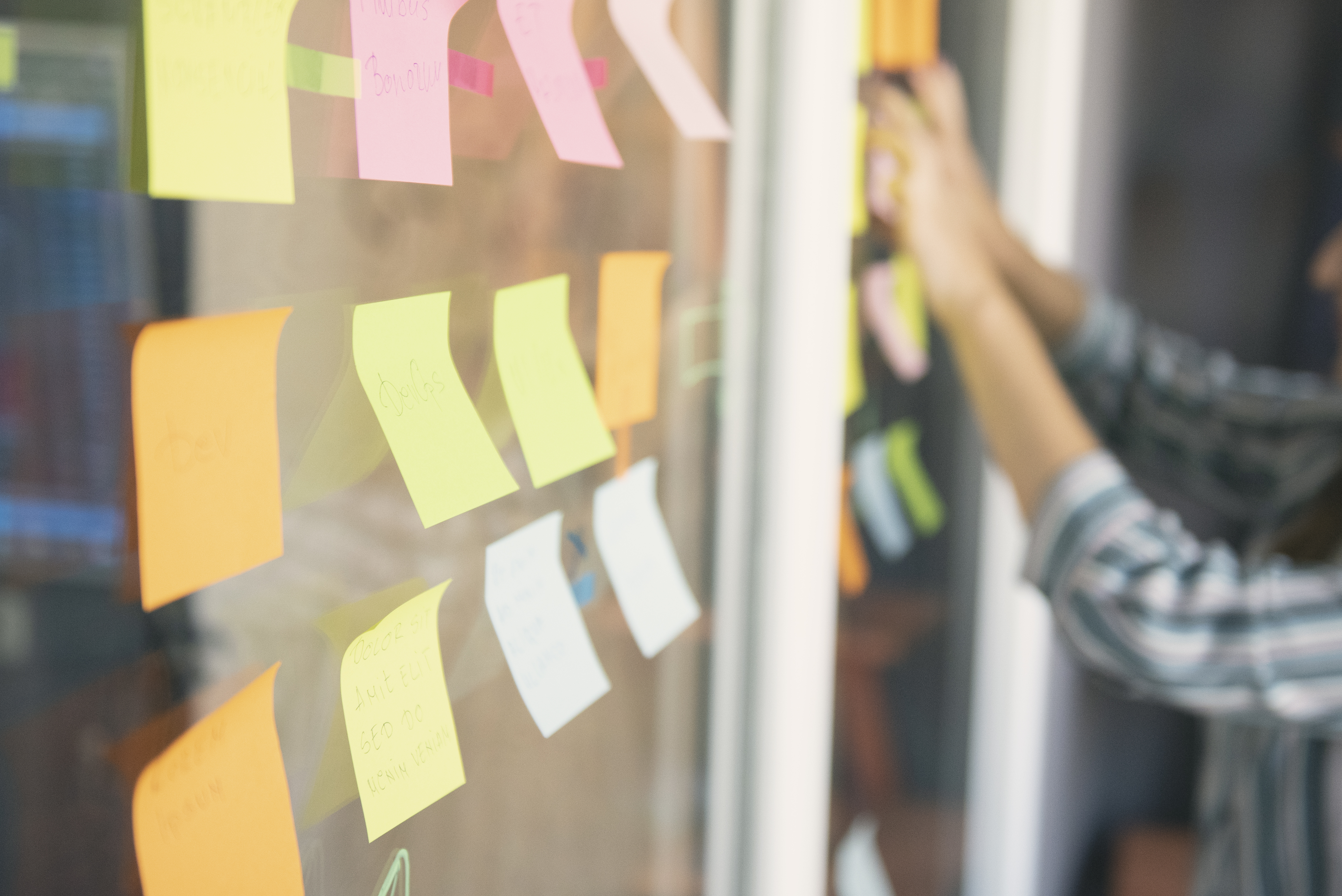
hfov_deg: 33.3
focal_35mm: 60
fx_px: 2237
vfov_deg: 22.6
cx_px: 788
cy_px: 392
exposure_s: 1/250
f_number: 2.8
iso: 1250
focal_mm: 48
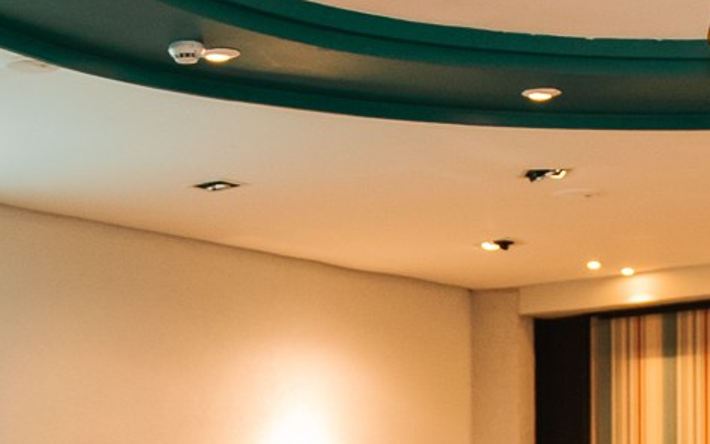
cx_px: 217
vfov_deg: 11.2
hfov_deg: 18.1
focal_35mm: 115
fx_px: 2226
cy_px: 538
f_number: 2.8
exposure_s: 1/125
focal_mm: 24
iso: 2500
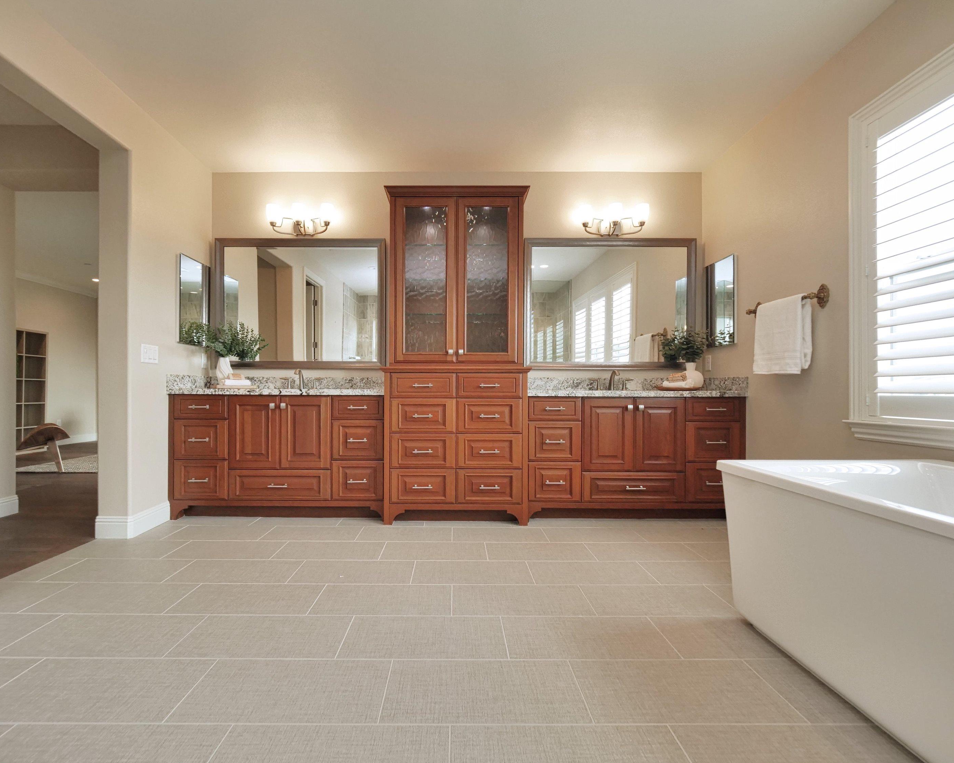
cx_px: 467
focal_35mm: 15
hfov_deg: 96.8
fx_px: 424
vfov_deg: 84.0
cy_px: 391
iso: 800
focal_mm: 7
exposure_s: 1/160
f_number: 5
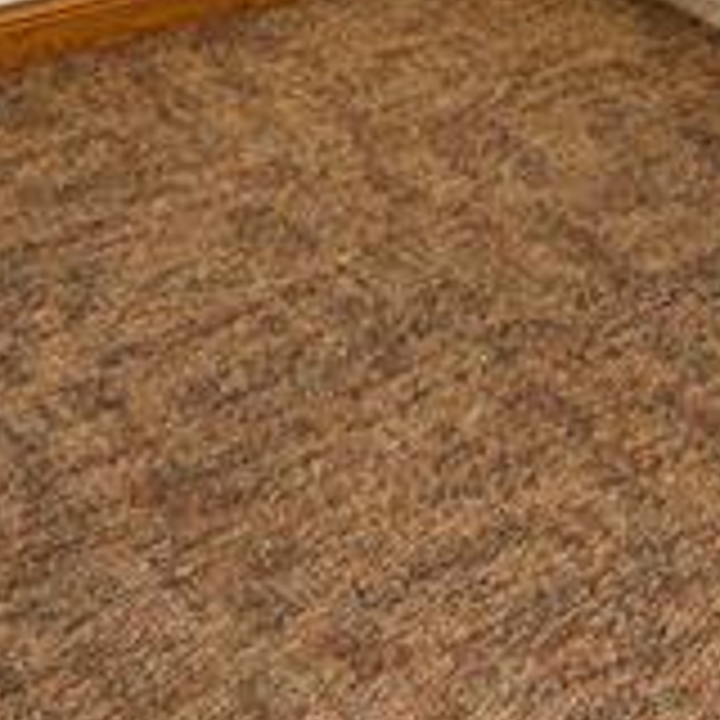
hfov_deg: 19.2
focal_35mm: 88
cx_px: 706
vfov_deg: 16.0
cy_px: -666
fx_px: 2073
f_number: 13
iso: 200
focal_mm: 16.2
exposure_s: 1/2
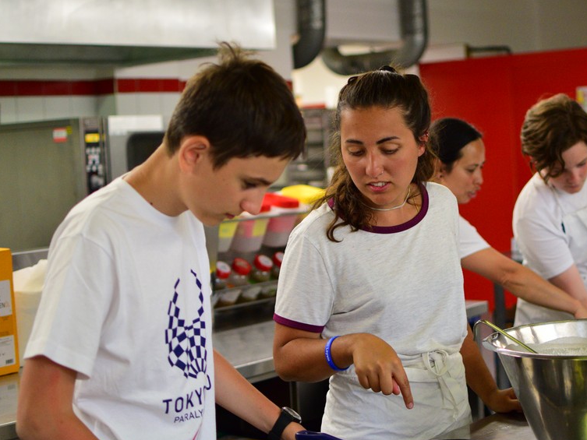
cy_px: 227
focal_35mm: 69
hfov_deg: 28.2
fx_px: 1164
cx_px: 347
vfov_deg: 21.4
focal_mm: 35
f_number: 1.8
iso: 1600
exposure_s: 1/1000
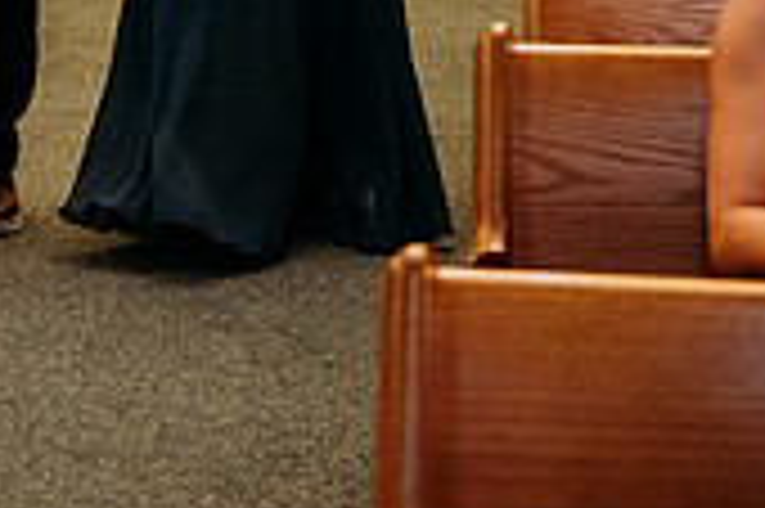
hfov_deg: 14.9
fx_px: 2823
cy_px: -328
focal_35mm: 133
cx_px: -162
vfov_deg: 9.9
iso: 2000
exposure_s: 1/250
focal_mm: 39
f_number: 2.8
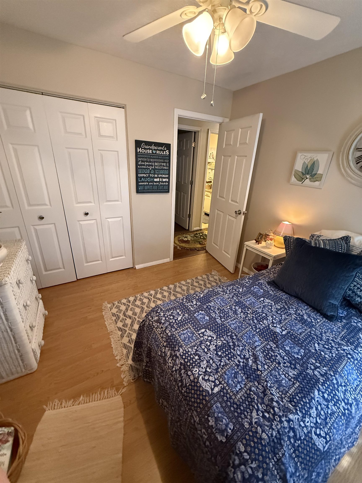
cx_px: 181
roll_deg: -4.0
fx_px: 195
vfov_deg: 102.1
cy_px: 242
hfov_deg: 85.7
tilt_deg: -21.8
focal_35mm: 14
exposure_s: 1/60
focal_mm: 2.22
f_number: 2.2
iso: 800
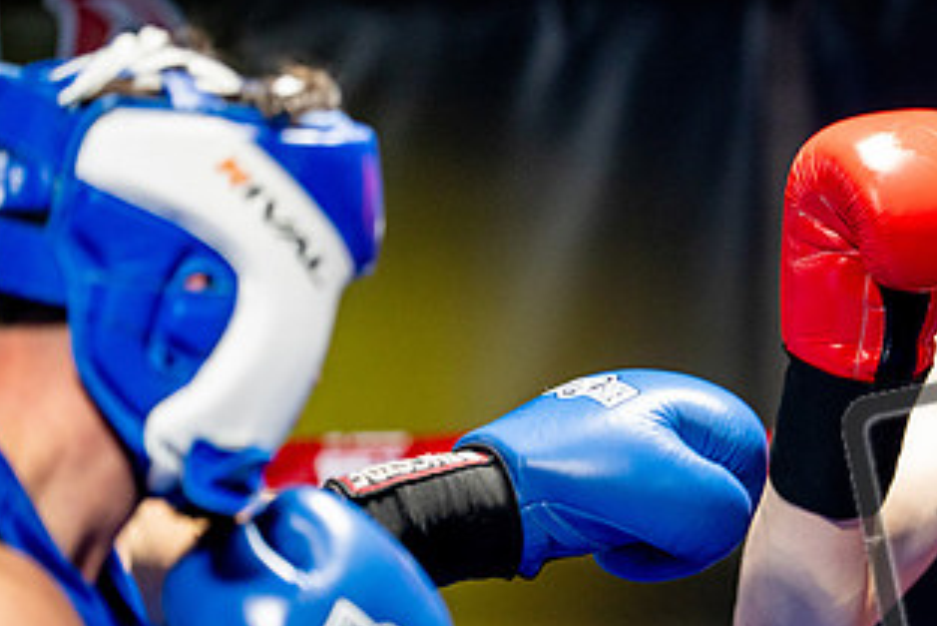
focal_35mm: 211
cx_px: 850
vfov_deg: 6.5
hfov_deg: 9.7
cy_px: 448
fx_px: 5494
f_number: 2
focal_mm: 114
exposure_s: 1/800
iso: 3200
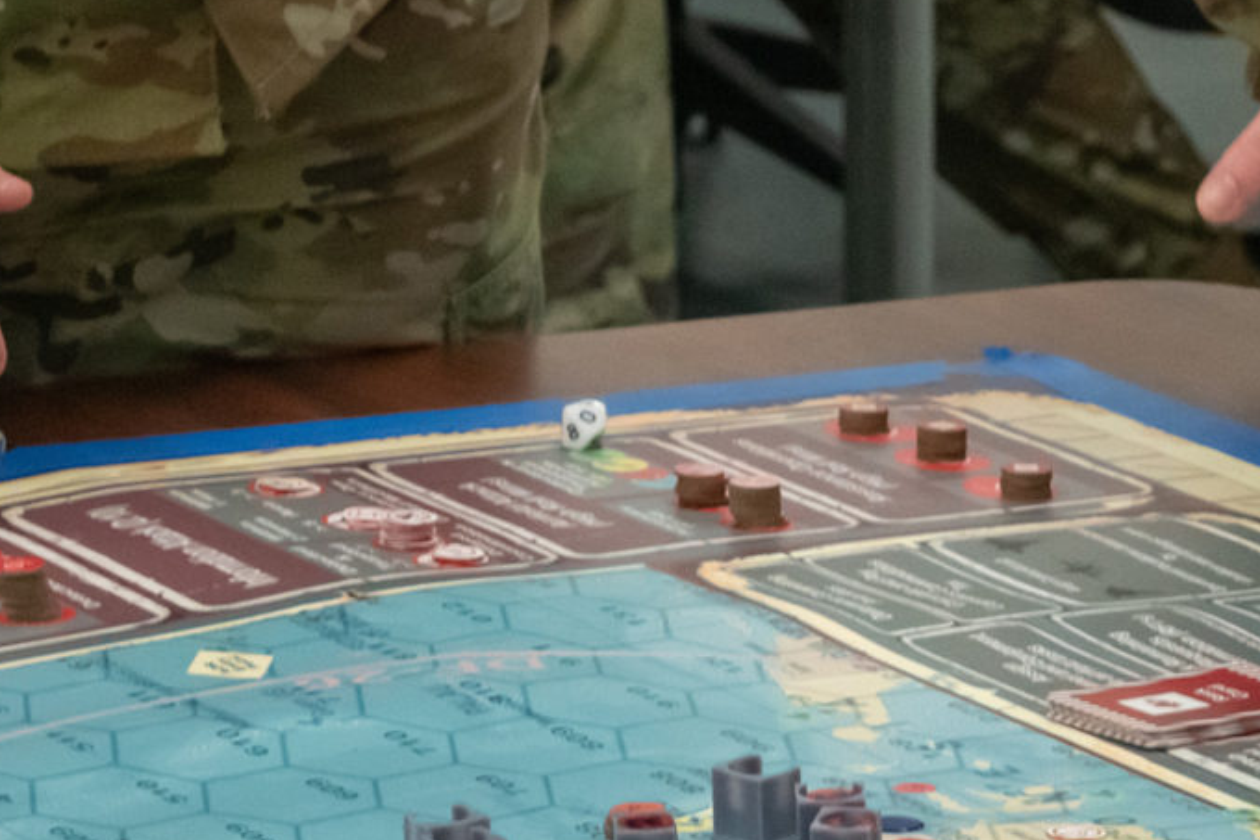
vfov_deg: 5.8
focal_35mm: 235
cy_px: 676
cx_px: 1040
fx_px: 8222
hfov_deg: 8.7
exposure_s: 1/100
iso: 3200
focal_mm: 78
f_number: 8
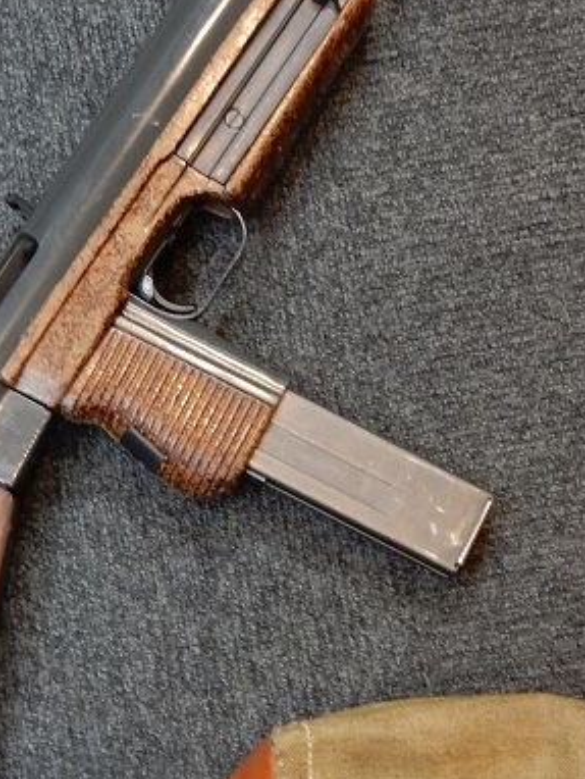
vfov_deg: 20.4
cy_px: 517
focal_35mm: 96
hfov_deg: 15.4
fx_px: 2161
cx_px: 151
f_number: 4.2
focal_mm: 7.6
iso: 450
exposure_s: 1/8
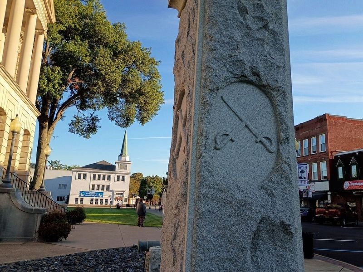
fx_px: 304
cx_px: 182
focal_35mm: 29
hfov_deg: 61.7
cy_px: 136
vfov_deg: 48.2
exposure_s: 1/512
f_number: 1.8
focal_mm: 4.27
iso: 100
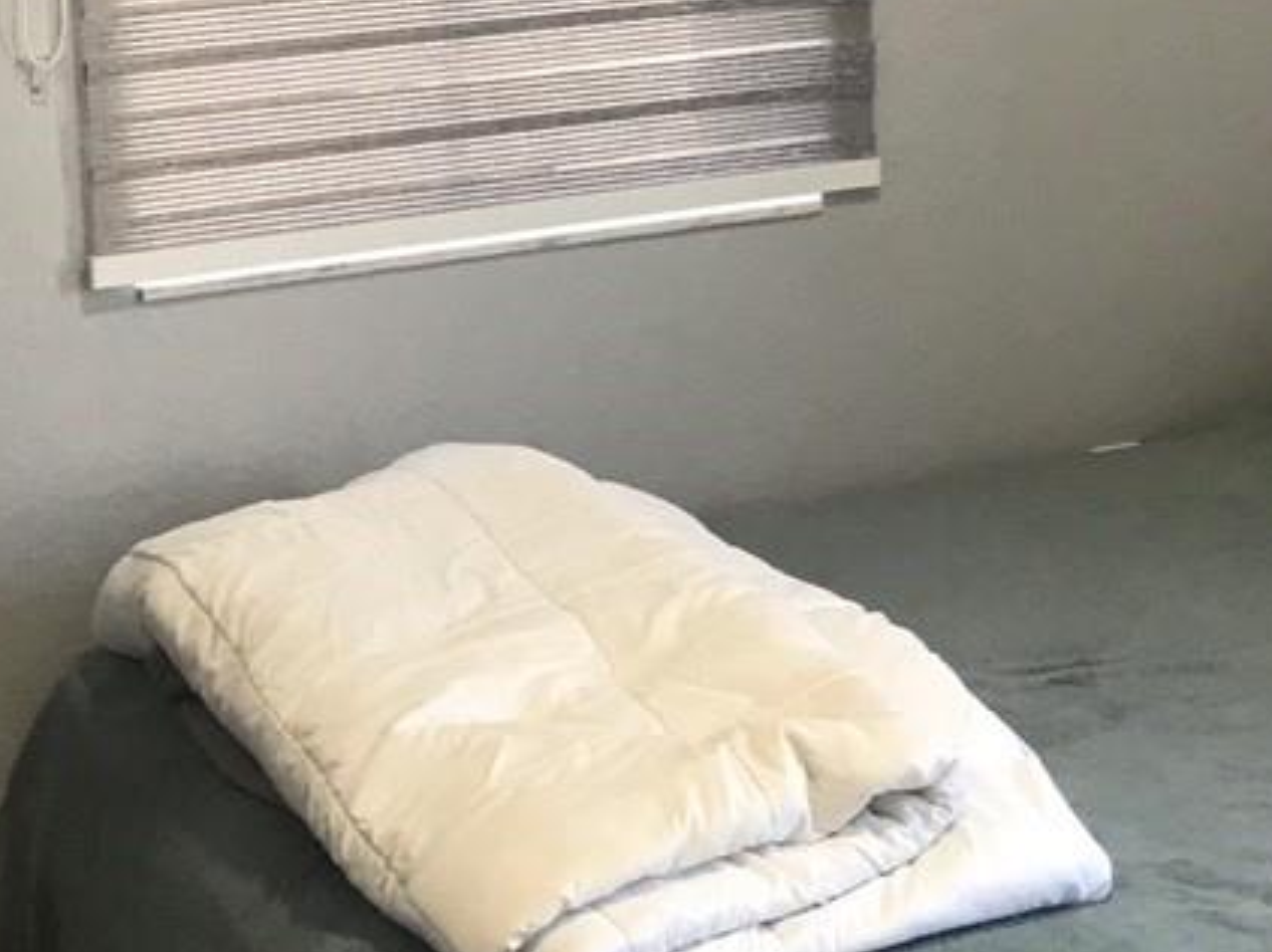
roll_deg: +1.4
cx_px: 591
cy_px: 12
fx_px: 3122
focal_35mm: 85
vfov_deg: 17.0
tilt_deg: -8.5
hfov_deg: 23.0
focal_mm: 3.99
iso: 40
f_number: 1.8
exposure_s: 1/24
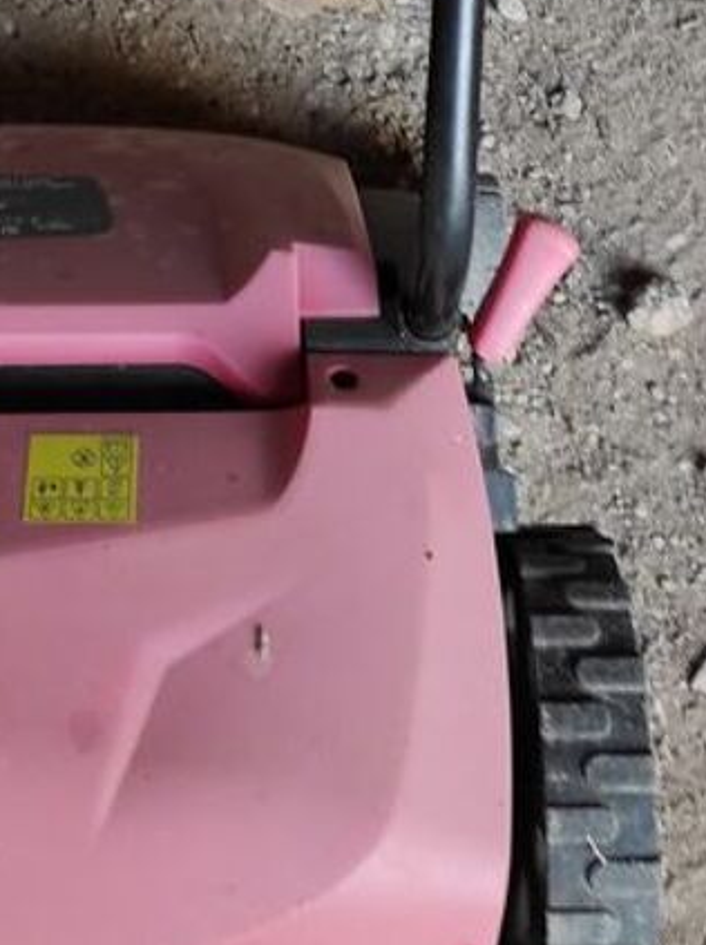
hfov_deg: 18.5
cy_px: -113
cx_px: 217
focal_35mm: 79
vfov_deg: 23.2
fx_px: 2154
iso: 123
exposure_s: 1/50
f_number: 1.89
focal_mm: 5.43
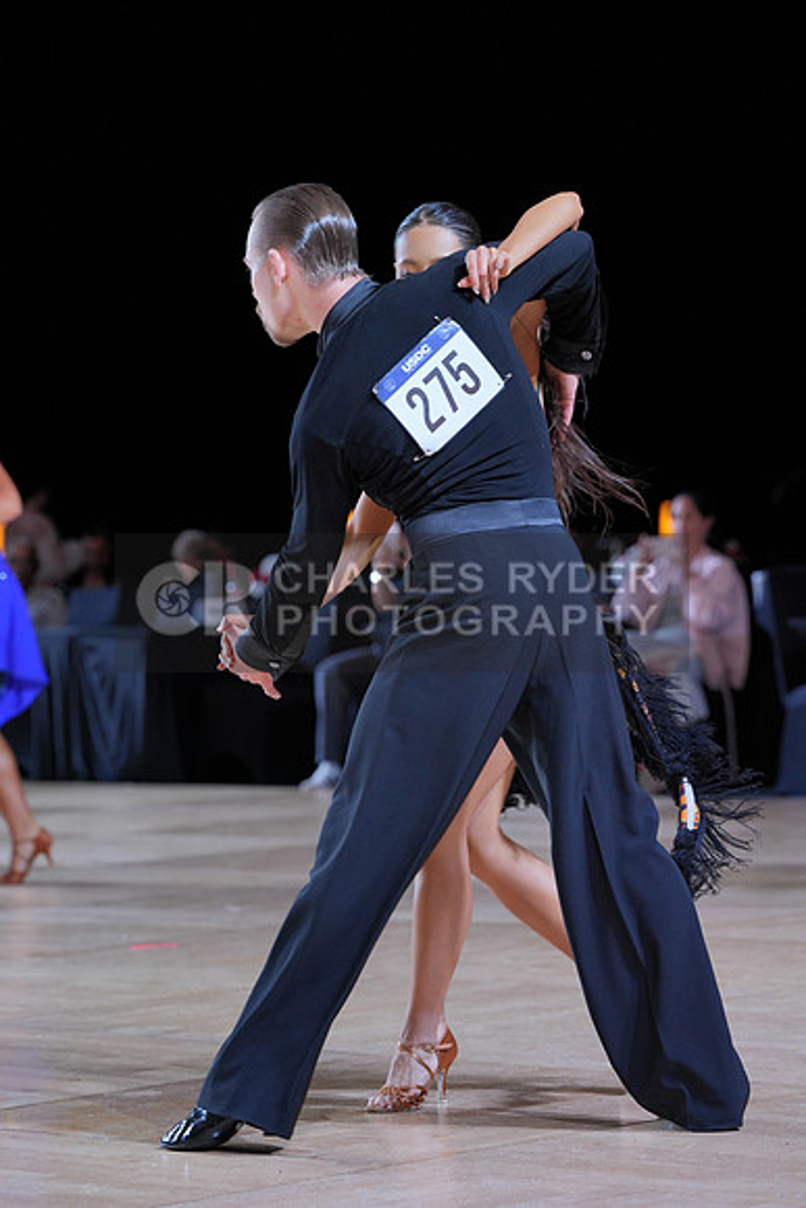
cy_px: 604
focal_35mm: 127
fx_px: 4262
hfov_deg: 10.8
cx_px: 403
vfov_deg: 16.1
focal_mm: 127
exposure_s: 1/400
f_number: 4.5
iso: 800
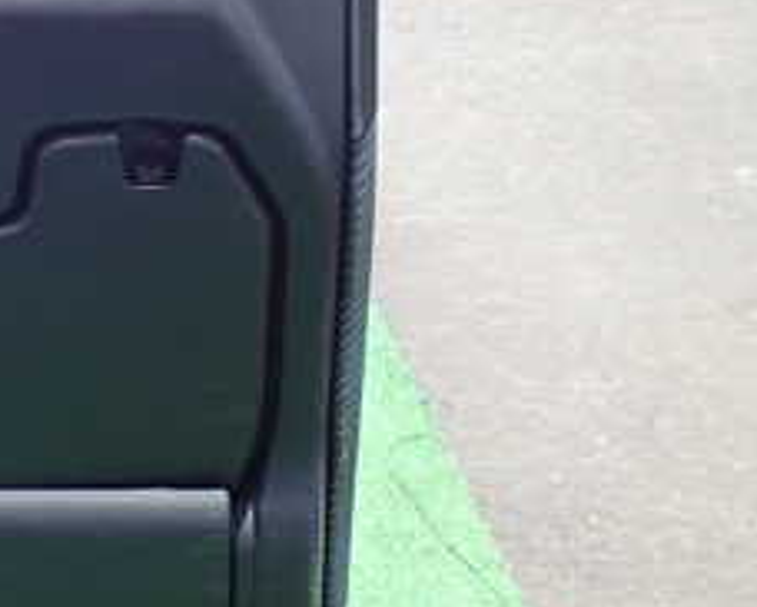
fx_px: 1727
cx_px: -76
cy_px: 116
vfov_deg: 19.7
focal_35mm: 77
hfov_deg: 23.2
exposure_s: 1/30
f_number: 2.3
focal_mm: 5.4
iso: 400
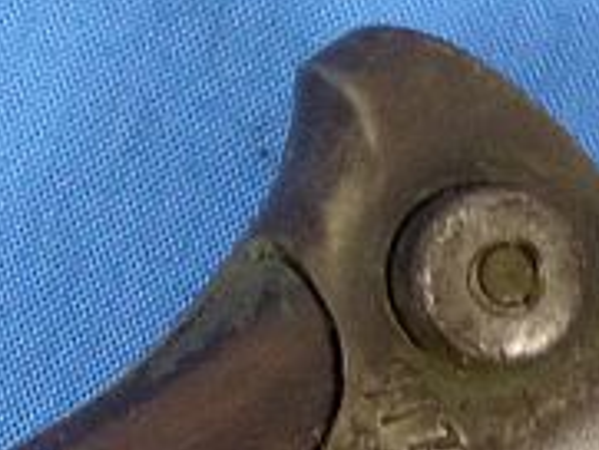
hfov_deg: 7.1
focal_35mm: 269
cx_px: -510
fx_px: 4658
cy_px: 917
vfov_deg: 5.4
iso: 400
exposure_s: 1/60
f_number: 4.5
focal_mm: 10.9
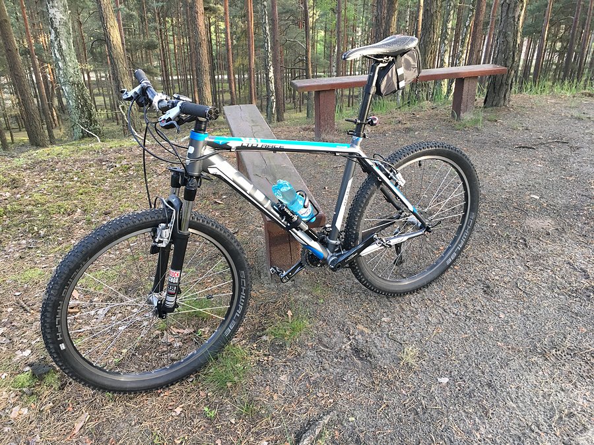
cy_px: 222
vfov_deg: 48.2
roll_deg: -0.3
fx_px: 498
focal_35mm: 29
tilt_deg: -28.7
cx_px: 297
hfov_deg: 61.7
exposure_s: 1/33
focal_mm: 4.15
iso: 32
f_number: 2.2
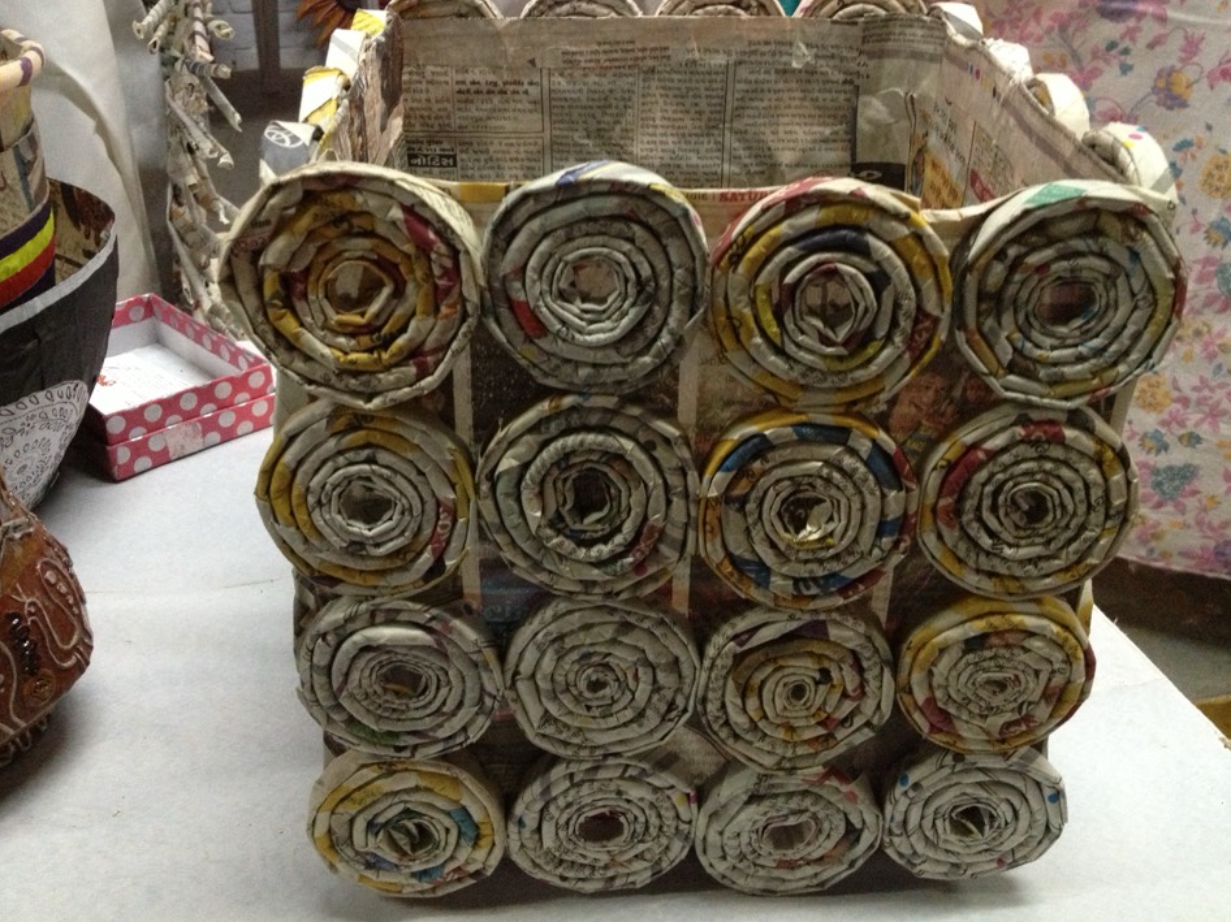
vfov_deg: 38.6
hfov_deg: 50.1
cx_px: 640
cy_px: 440
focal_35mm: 37
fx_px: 1315
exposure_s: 1/15
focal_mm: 4.28
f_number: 2.4
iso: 400
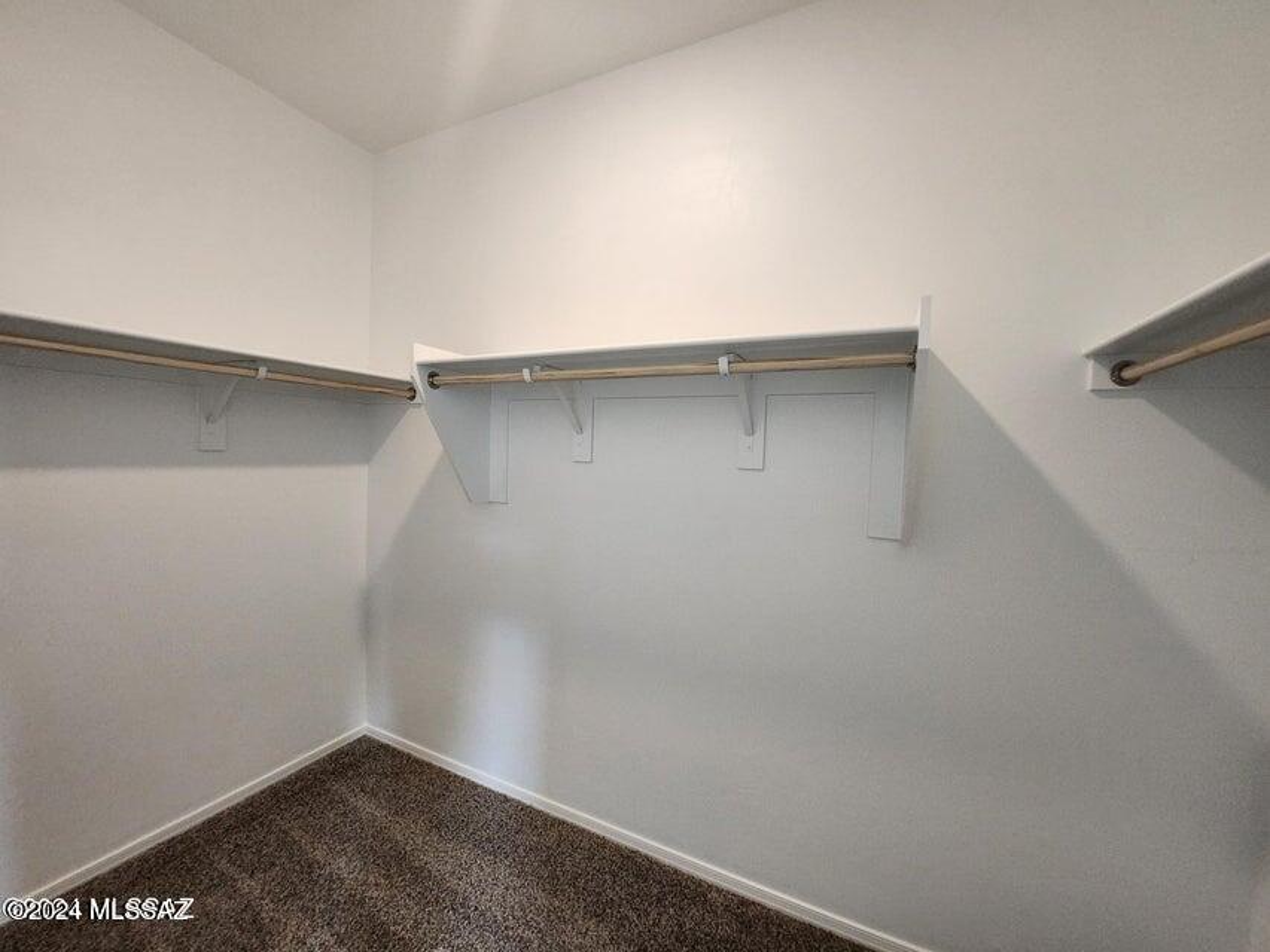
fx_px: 477
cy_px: 476
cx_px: 635
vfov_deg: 89.9
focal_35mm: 13
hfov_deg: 106.2
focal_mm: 1.7
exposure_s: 1/60
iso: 200
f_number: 2.2
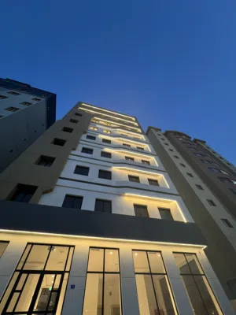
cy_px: 158
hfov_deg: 89.9
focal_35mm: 13
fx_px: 118
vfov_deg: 106.2
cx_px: 118
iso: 640
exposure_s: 1/50
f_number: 1.8
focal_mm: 1.57
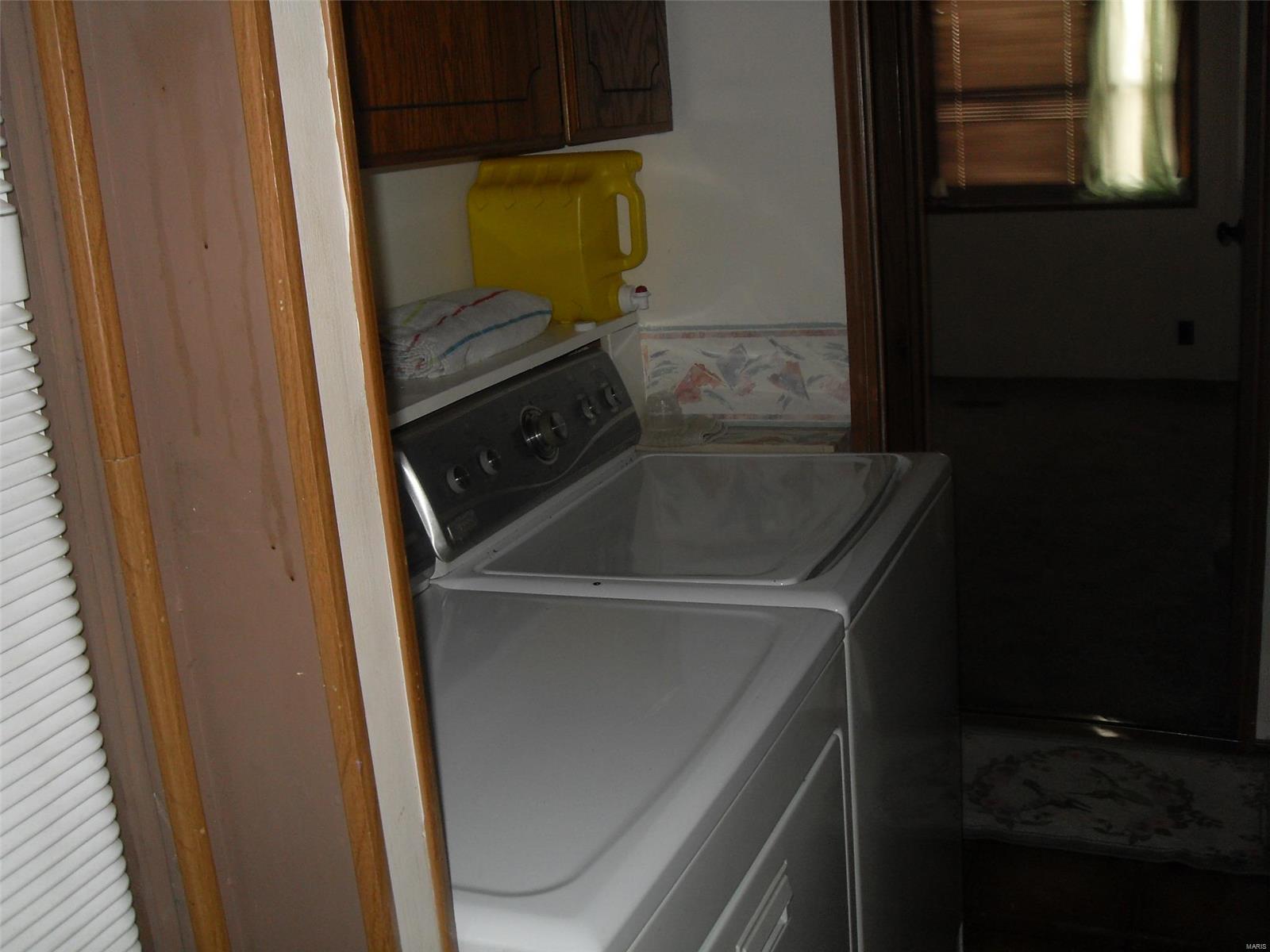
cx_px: 635
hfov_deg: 50.1
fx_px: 1357
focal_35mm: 37
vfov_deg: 38.7
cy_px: 476
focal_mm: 6.3
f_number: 2.8
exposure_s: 1/45
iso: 100
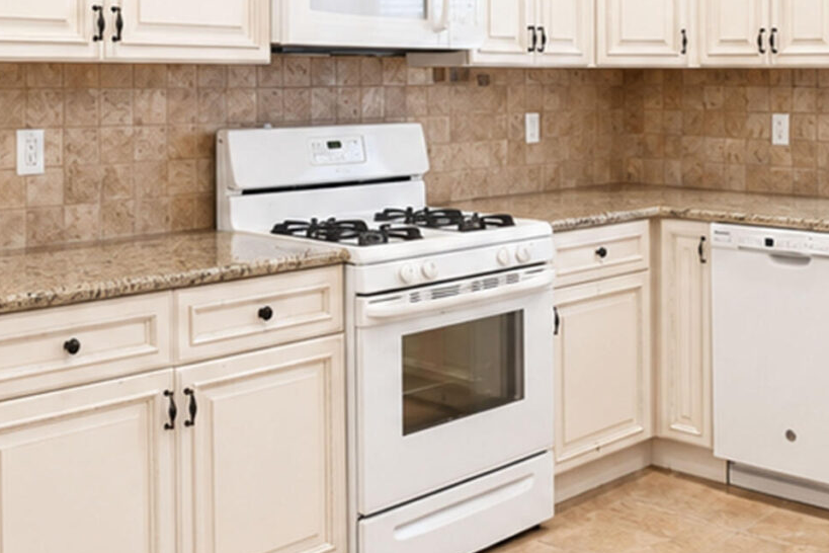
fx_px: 1151
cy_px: 126
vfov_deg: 26.6
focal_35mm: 50
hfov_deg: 38.8
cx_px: 595
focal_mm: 16
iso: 64
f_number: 4
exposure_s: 1/13
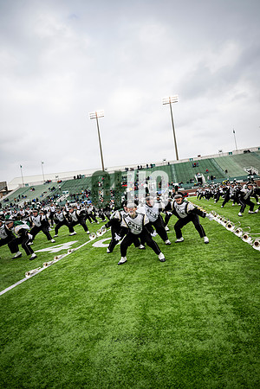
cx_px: 130
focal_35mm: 24
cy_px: 194
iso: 100
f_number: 2.8
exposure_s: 1/500
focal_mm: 24
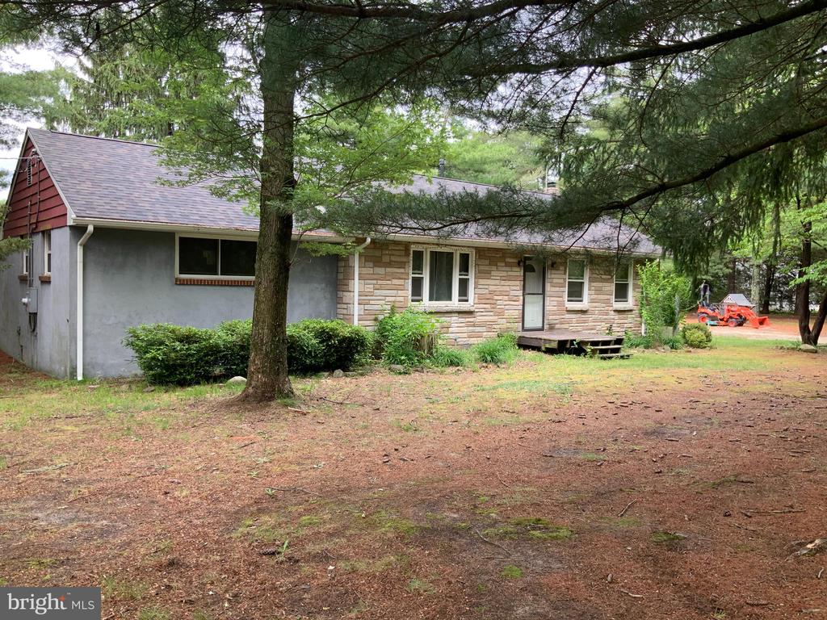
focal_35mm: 29
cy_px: 310
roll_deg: -0.7
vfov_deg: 48.2
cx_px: 414
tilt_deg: -2.9
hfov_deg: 61.7
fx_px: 693
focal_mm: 3
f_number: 1.8
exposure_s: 1/158
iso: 16
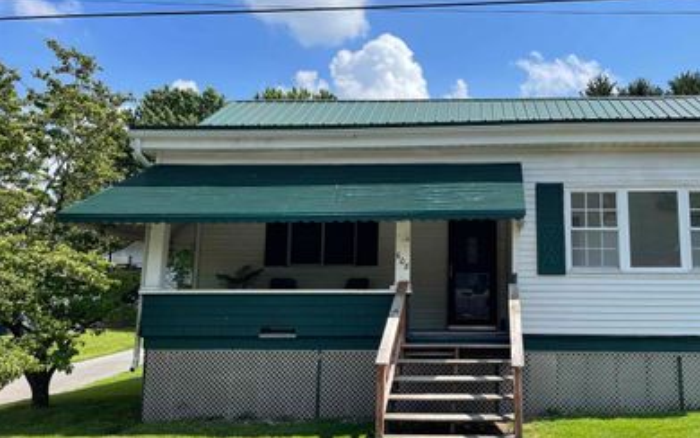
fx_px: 649
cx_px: 447
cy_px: 215
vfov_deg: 37.3
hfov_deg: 55.9
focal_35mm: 34
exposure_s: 1/3086
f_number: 1.6
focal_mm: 5.1
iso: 32
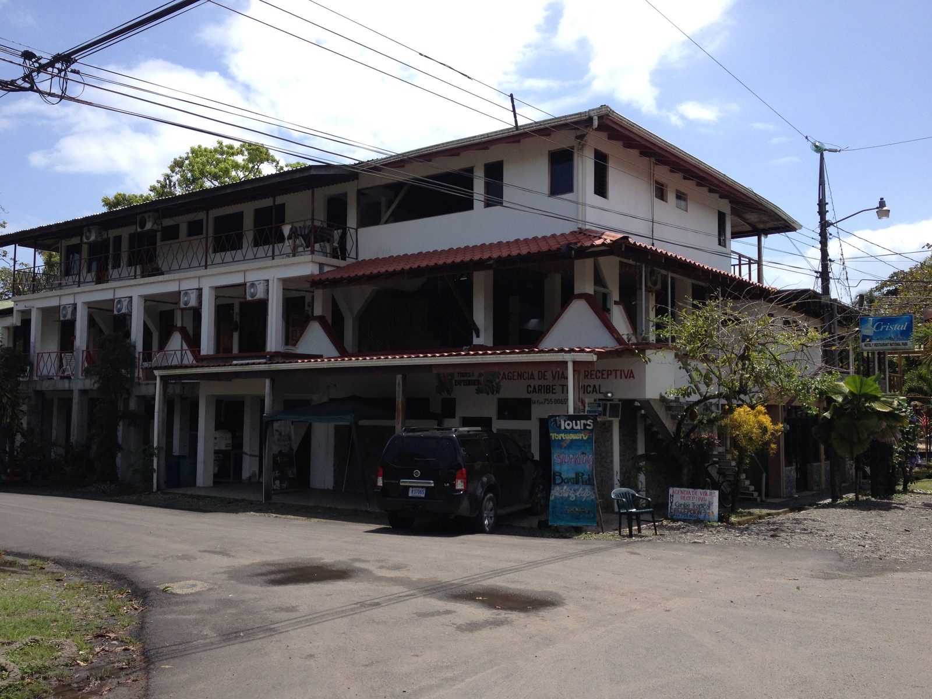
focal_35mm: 35
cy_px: 350
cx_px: 466
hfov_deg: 52.6
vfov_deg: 40.7
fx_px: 942
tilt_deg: +0.4
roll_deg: -0.3
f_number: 2.4
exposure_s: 1/1842
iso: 50
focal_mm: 4.28
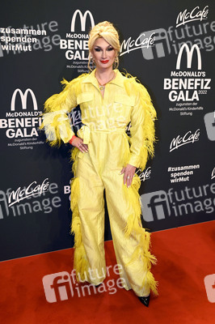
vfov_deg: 54.5
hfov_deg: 37.8
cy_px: 162
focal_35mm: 35
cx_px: 108
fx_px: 314
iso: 500
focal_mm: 35
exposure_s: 1/60
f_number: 6.3
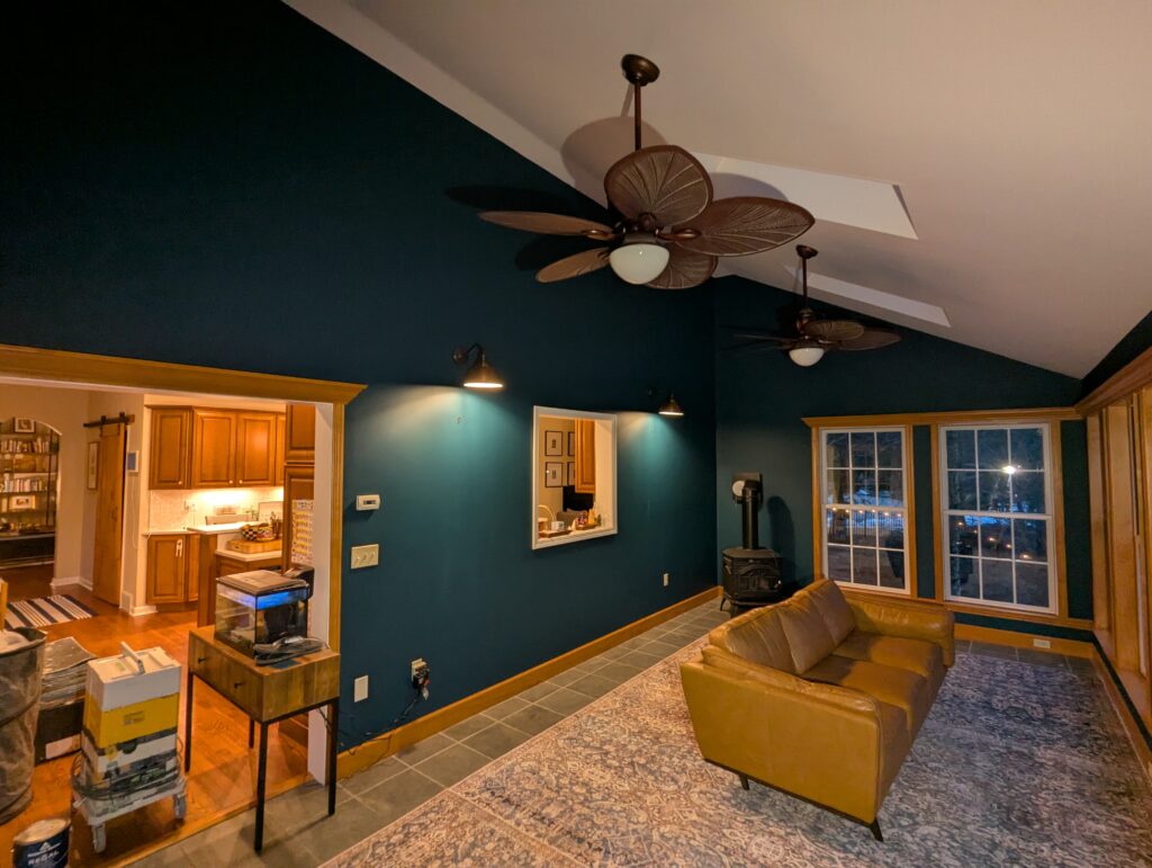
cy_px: 434
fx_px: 533
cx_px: 576
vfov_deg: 78.2
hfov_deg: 94.4
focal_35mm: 16
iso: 174
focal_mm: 2.35
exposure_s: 1/33.3
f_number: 2.2
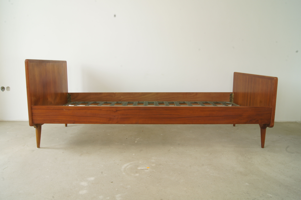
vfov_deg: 34.2
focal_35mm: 39
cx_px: 150
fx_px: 326
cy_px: 100
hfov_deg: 49.6
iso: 200
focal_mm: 26
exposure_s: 1/1.67
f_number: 25
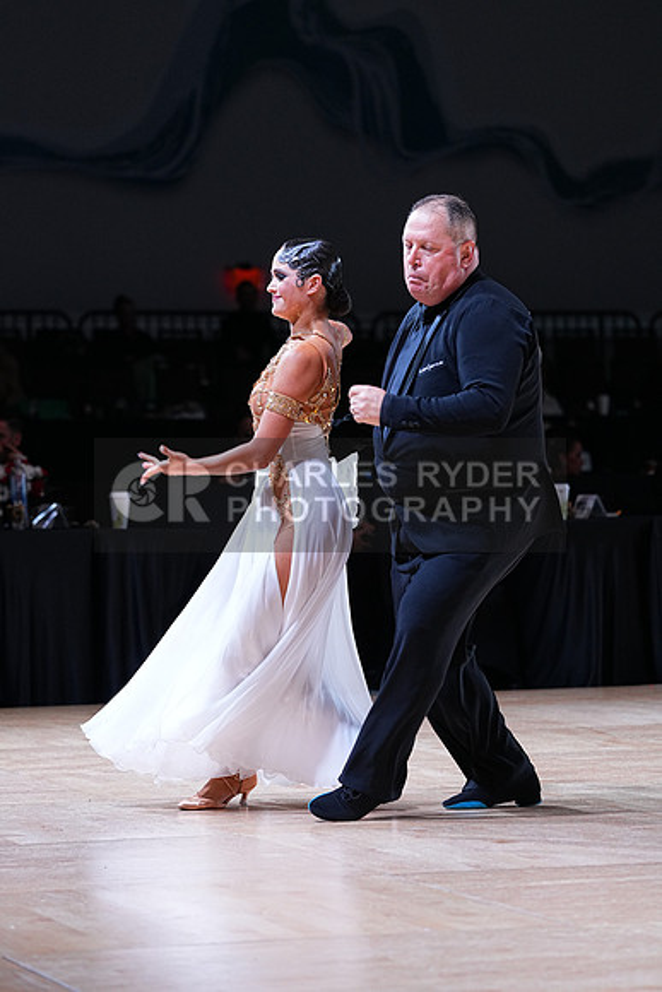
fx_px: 3859
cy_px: 496
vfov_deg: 14.7
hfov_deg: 9.8
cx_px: 331
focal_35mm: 140
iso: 1250
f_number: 4
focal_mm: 140
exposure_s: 1/400
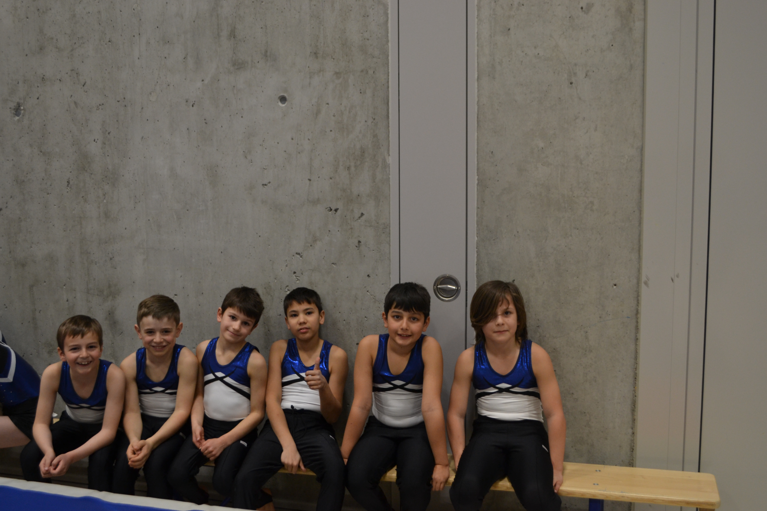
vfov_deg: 34.2
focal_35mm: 39
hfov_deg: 49.5
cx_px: 396
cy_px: 269
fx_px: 831
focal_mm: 24
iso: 450
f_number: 4
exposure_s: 1/60
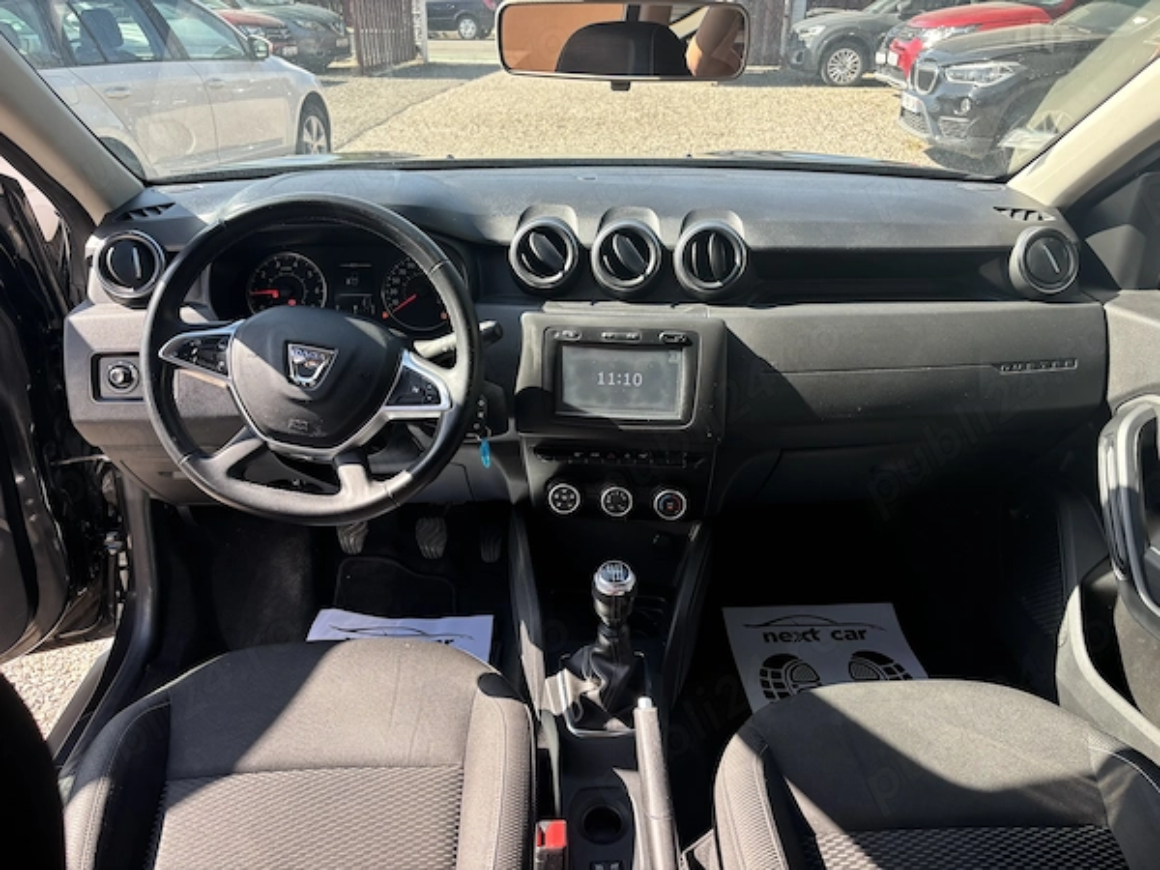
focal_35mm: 26
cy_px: 435
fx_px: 871
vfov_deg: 53.1
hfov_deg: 67.3
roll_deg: -0.5
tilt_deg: -29.0
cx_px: 580
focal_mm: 5.96
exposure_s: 1/244
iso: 40
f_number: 1.6
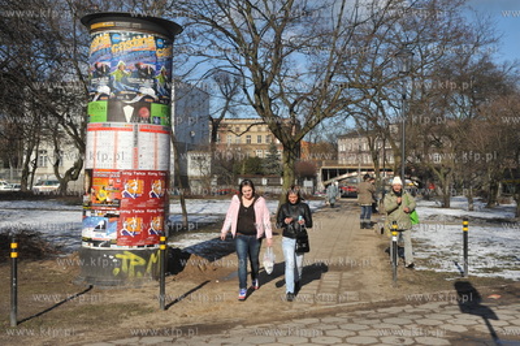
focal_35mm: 44
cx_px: 260
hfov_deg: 44.5
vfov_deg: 30.5
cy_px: 173
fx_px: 635
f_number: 9
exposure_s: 1/1250
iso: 400
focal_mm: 44
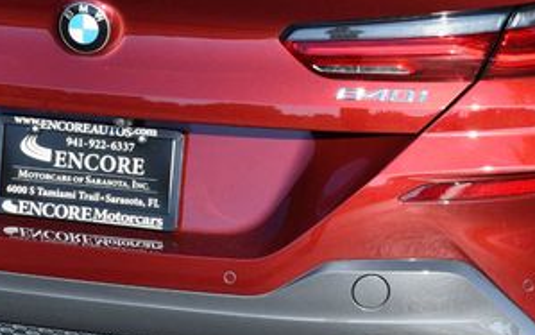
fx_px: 1910
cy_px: 81
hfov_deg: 15.9
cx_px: 122
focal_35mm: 131
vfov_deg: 10.0
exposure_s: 1/250
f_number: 7.1
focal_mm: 30
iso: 200
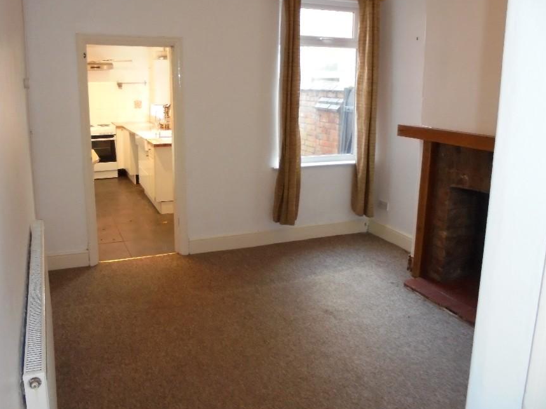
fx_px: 489
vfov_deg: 45.3
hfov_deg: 58.0
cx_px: 223
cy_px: 173
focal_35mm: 31
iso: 400
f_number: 3.5
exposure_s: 1/30
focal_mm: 4.6
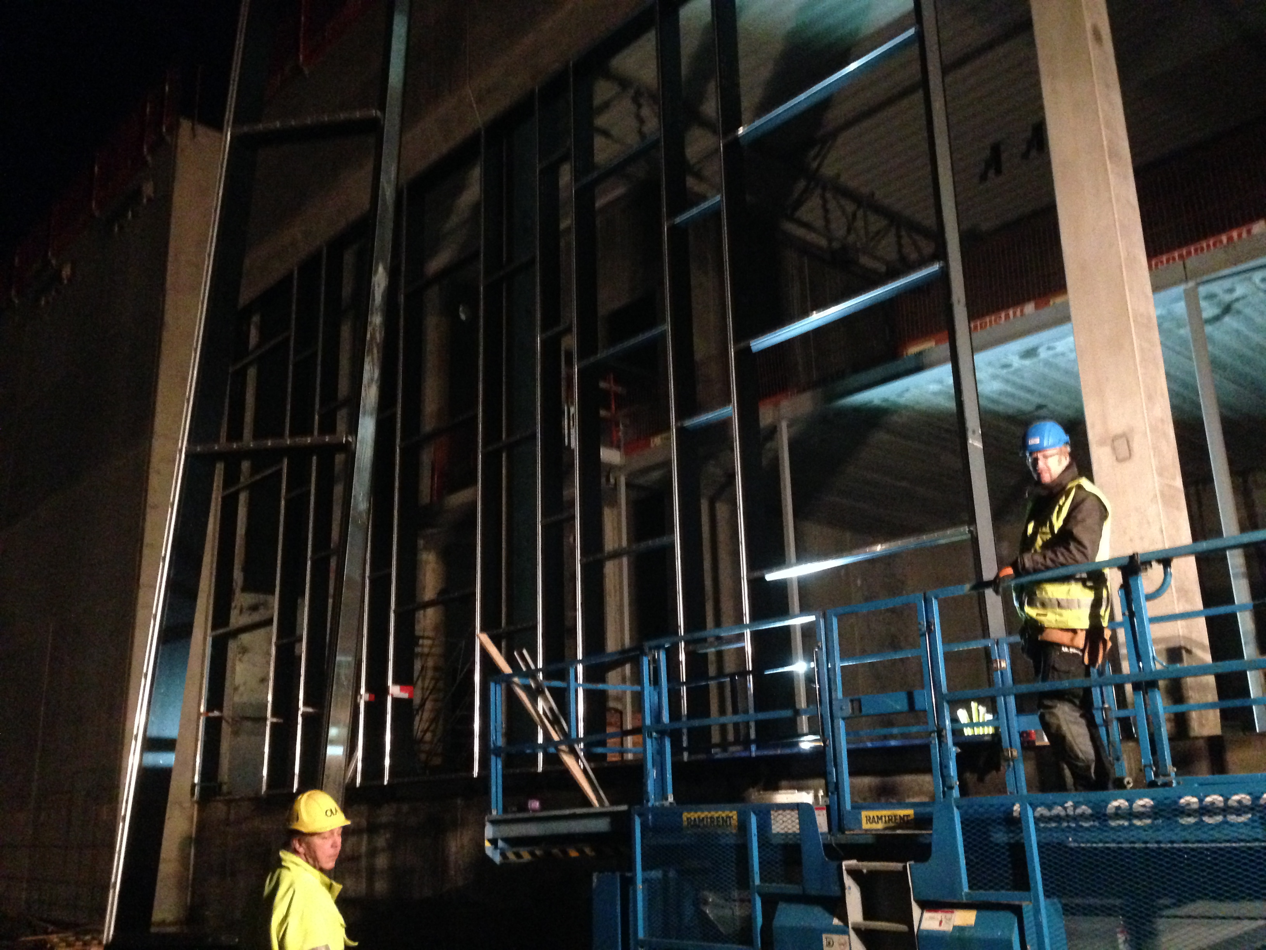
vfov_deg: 42.9
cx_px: 633
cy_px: 475
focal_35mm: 33
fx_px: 1207
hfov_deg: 55.4
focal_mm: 4.12
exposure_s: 1/15
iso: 800
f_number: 2.4
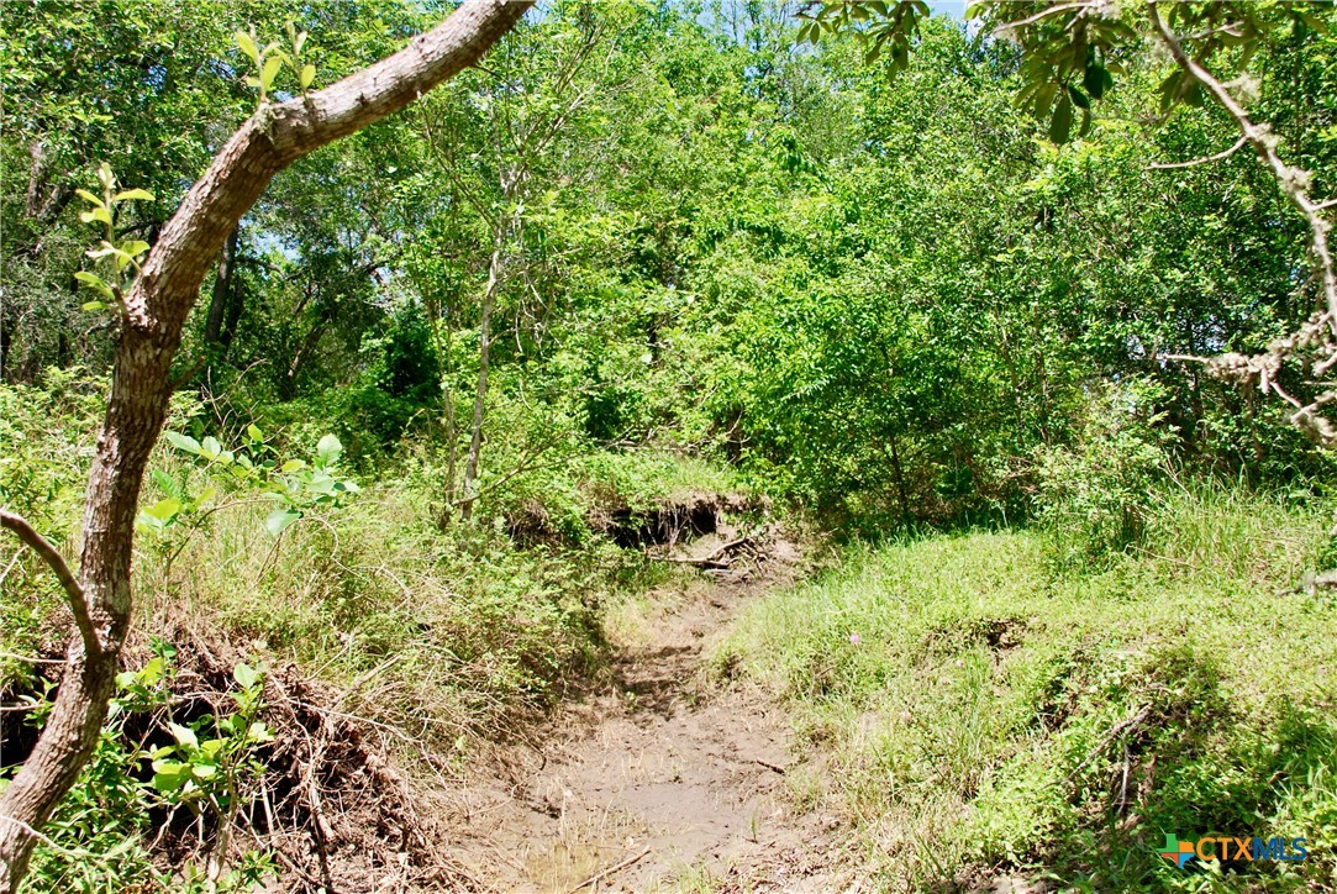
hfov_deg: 57.2
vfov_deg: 40.0
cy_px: 447
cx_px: 668
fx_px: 1227
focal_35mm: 33
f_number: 6.3
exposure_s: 1/160
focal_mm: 22
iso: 100
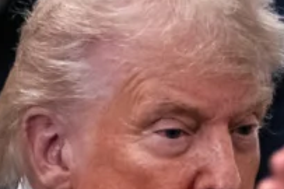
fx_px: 9317
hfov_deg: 1.7
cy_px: 340
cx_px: 172
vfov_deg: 1.2
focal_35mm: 1182
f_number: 2.8
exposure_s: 1/125
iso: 3200
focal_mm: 200
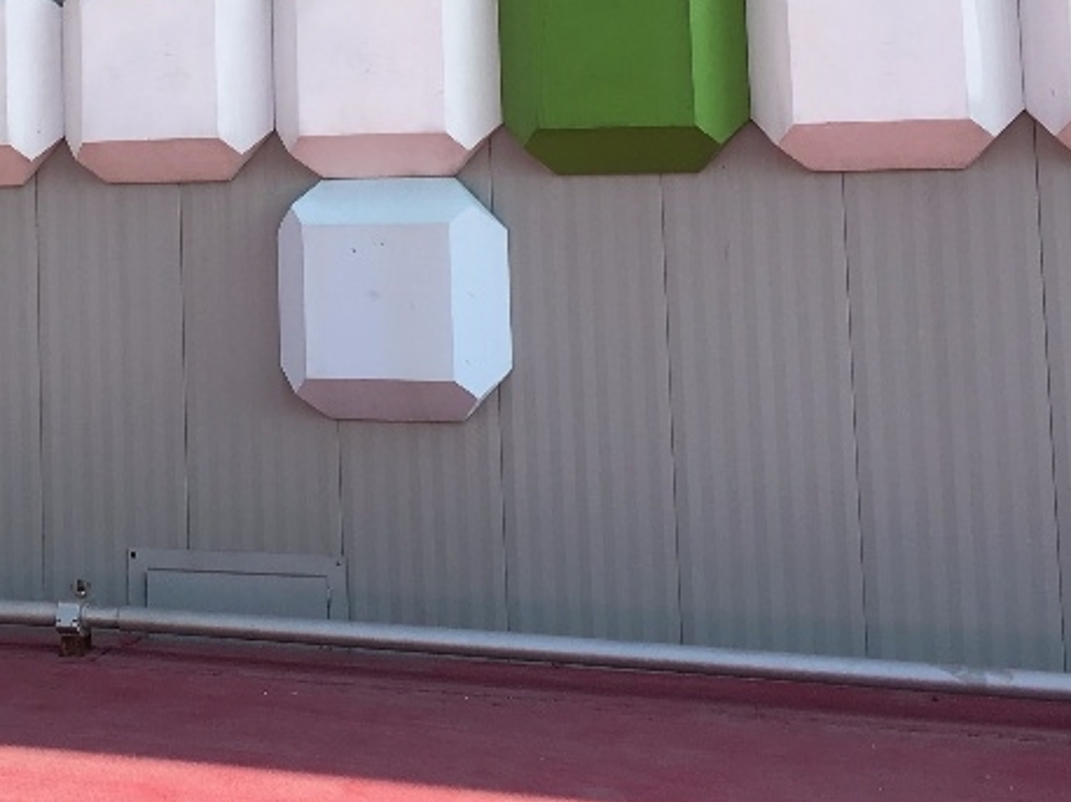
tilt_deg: +5.5
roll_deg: +0.6
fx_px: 2350
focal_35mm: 76
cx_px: 166
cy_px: -9
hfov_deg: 25.1
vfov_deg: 18.8
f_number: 2.2
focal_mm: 4.15
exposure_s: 1/615
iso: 25
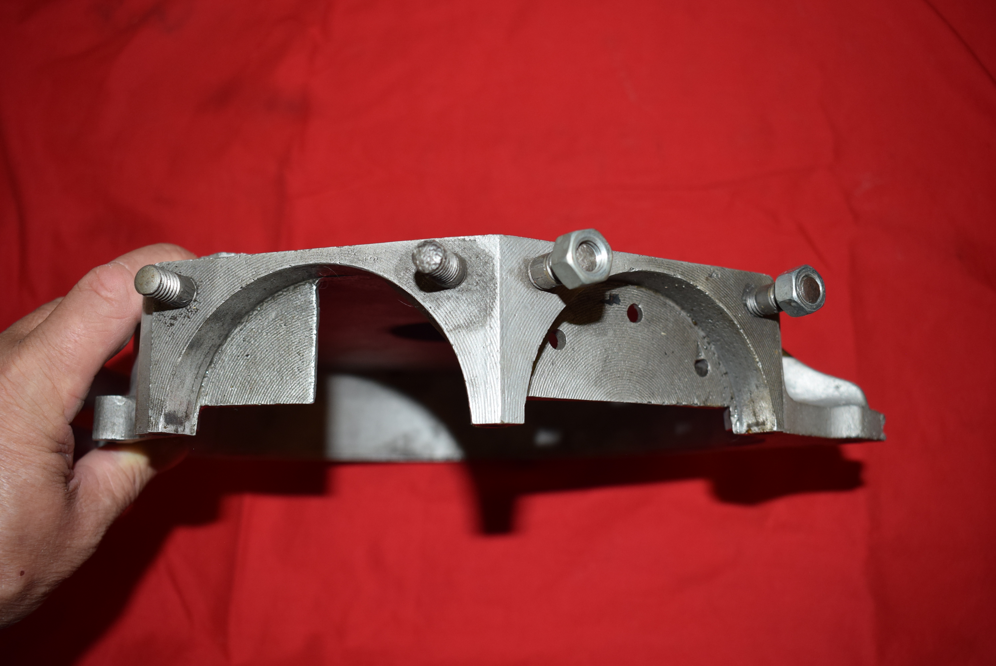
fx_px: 955
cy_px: 333
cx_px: 498
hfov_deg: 55.1
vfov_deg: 38.4
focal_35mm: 34
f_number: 5
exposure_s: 1/200
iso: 400
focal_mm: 23
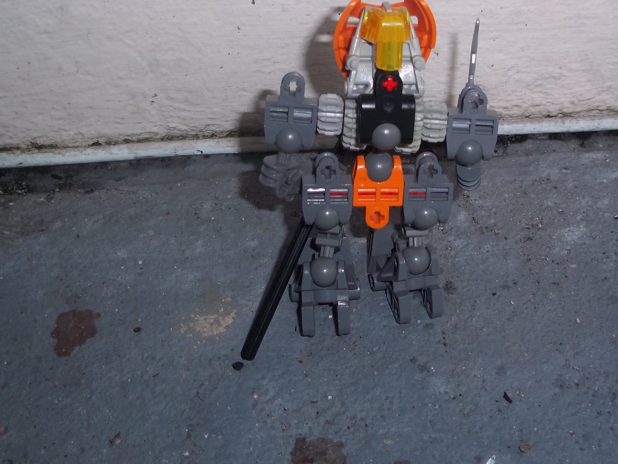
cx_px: 368
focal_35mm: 50
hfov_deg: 38.0
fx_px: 893
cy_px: 161
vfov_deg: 28.9
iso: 80
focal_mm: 6.5
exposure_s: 1/30
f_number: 3.1
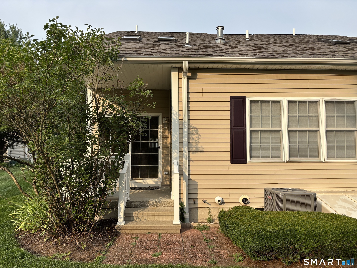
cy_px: 134
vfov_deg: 53.1
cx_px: 178
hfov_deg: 67.3
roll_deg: -0.2
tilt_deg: +2.1
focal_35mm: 26
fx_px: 268
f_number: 1.6
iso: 50
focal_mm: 5.96
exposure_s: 1/1248
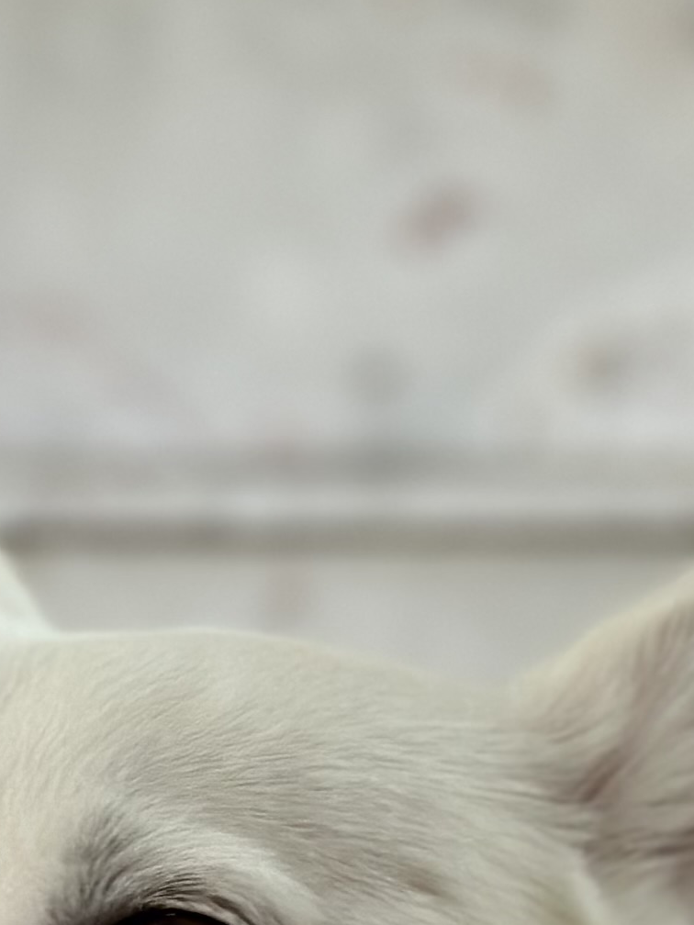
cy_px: 1699
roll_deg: -0.4
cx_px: -50
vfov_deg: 9.7
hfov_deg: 7.7
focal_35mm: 192
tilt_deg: -12.9
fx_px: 5132
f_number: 1.78
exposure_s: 1/60
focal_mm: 6.86
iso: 200
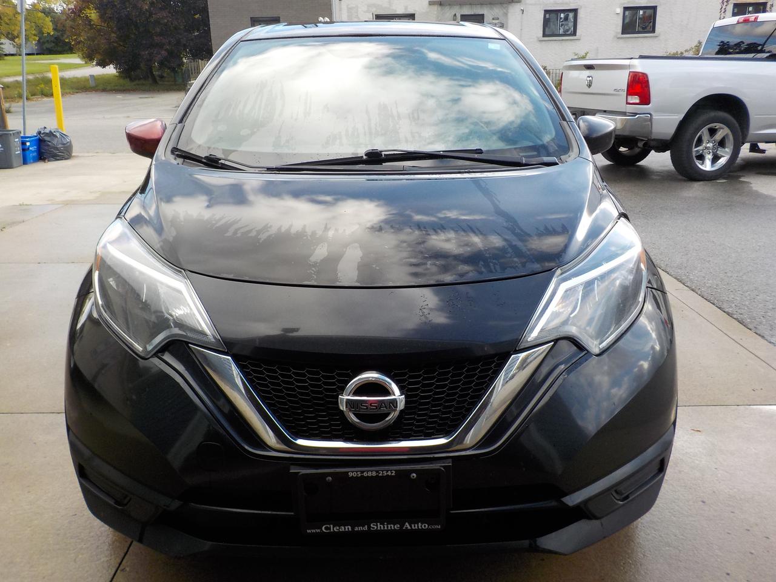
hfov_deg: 60.0
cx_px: 388
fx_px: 673
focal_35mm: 30
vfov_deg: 46.8
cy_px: 291
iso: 125
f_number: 3.3
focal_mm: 4.1
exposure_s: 1/250
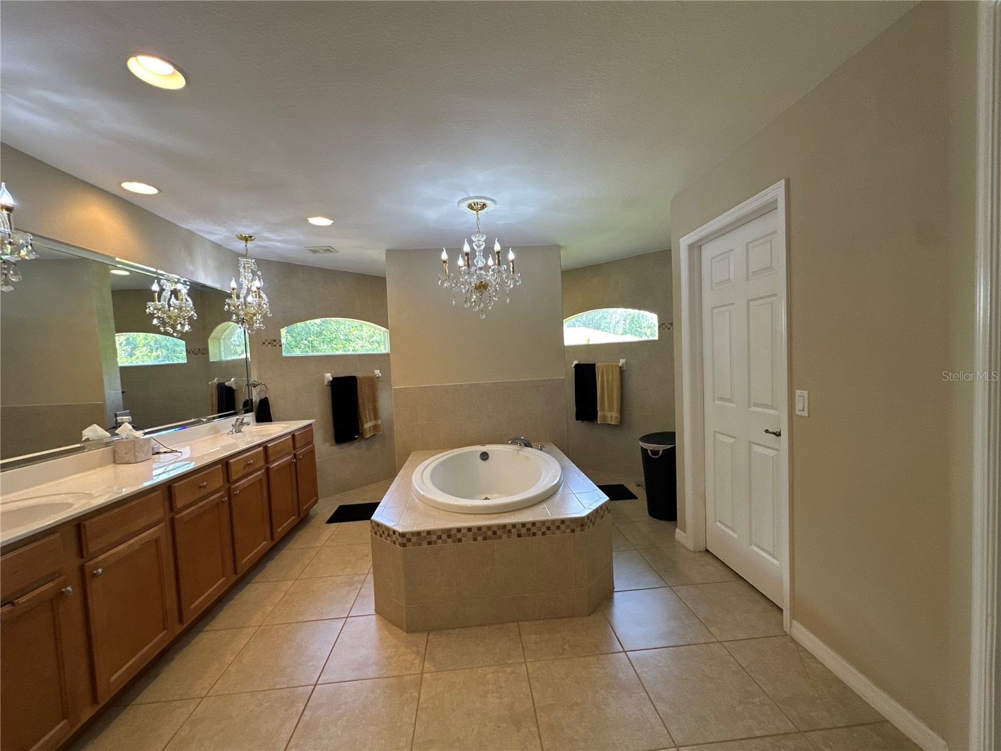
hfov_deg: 102.1
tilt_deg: -2.6
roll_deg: +1.7
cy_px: 376
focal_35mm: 14
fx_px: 405
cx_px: 500
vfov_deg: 85.7
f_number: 2.2
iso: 250
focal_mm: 2.22
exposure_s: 1/120
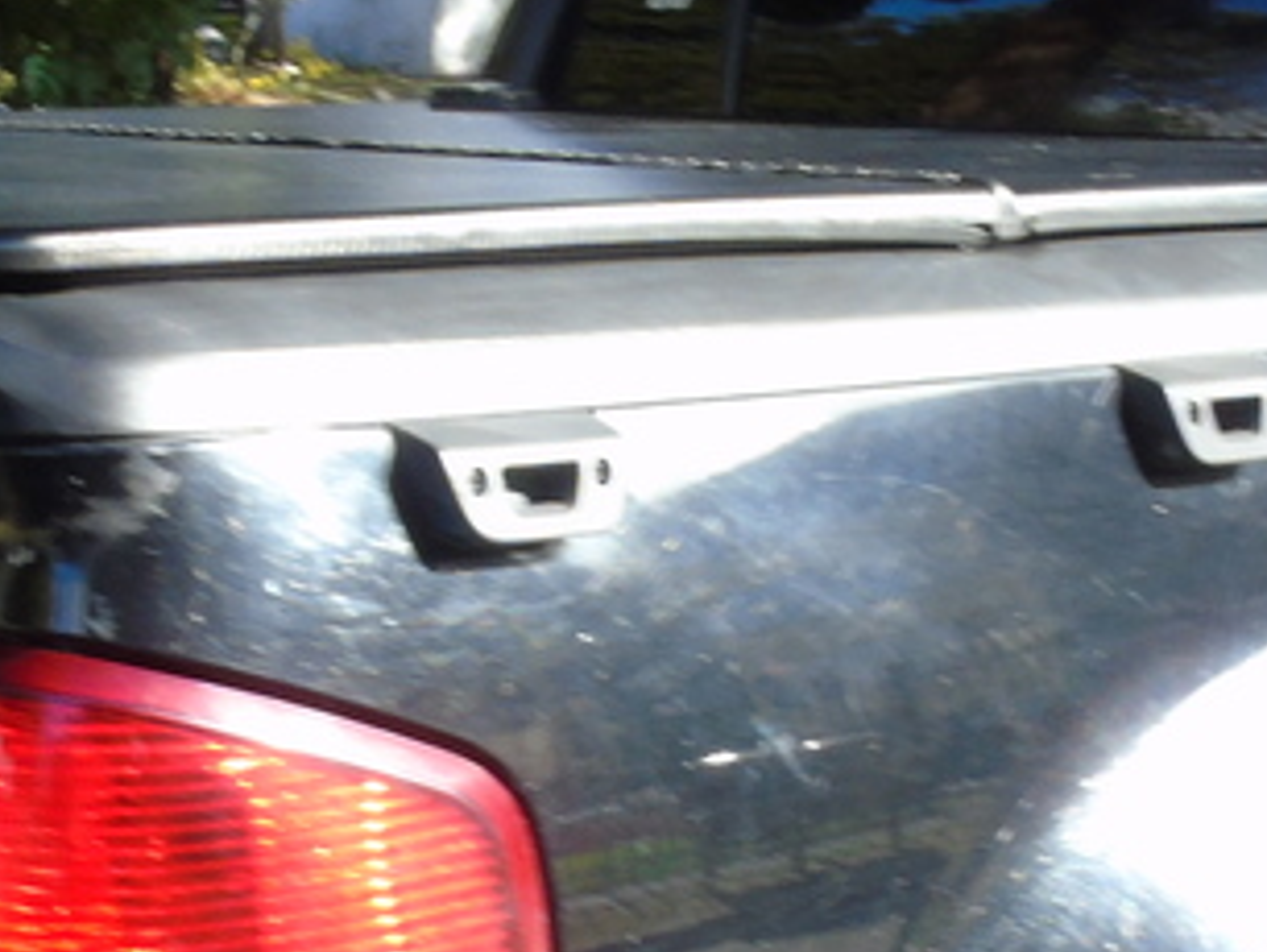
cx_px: 915
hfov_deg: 19.9
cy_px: 716
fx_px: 3590
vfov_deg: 15.0
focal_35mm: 98
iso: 80
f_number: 7.2
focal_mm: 4.4
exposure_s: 1/30
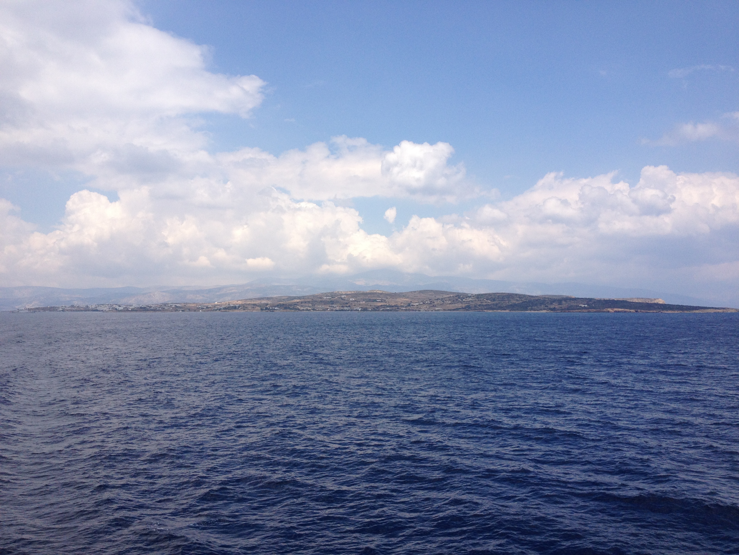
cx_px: 370
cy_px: 278
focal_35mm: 35
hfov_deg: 52.6
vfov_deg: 40.7
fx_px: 747
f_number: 2.4
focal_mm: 4.28
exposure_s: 1/2304
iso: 50
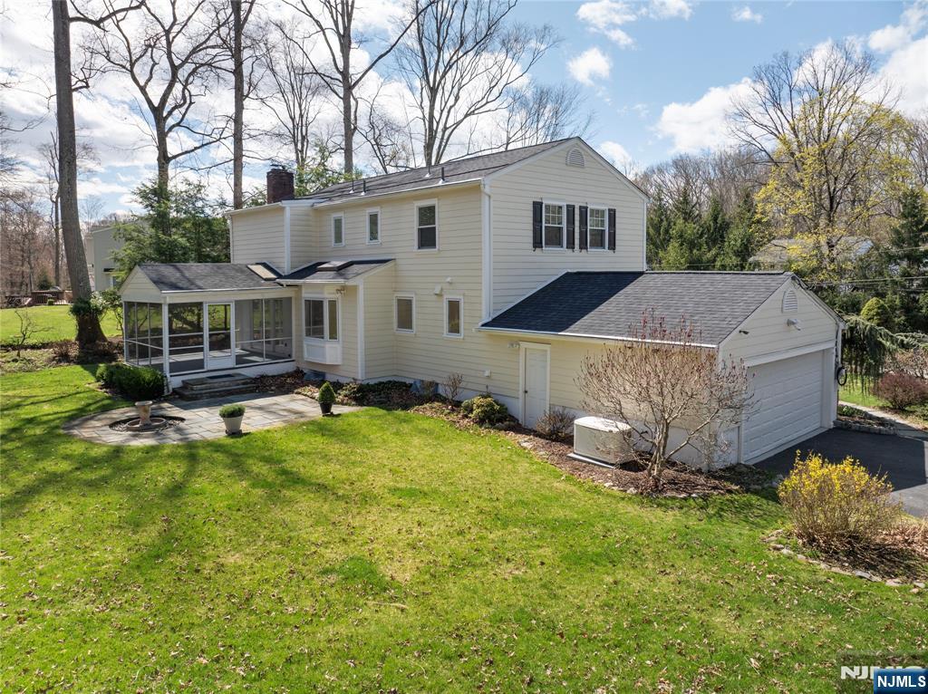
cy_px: 347
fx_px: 643
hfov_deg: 71.6
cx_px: 464
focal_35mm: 24
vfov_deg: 56.7
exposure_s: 1/120
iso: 100
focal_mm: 12.3
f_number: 3.2
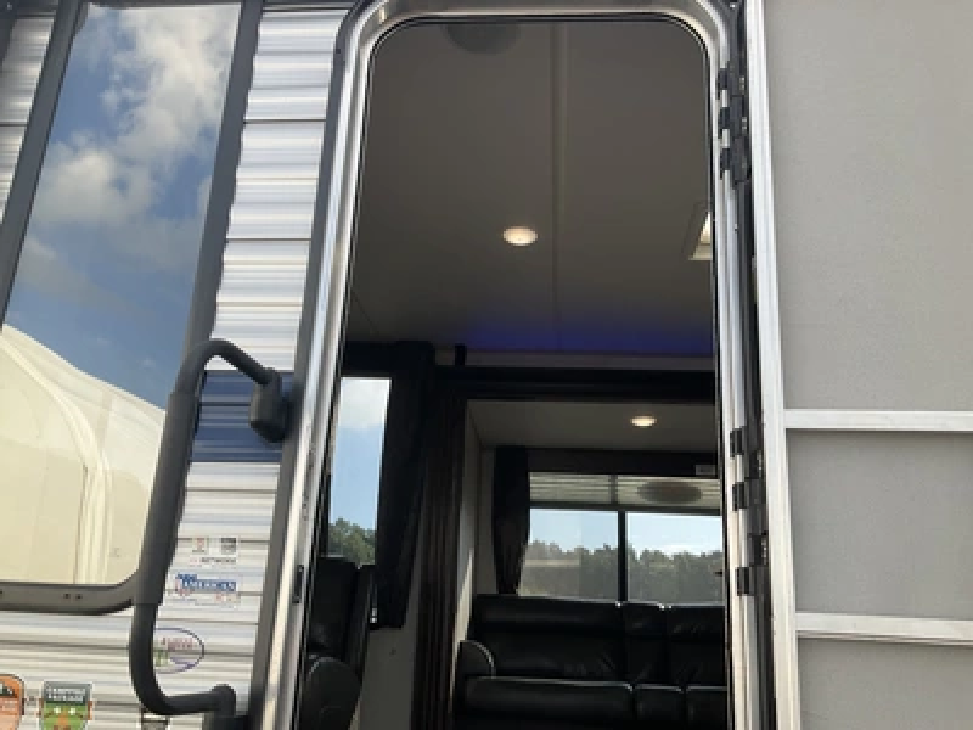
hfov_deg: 61.7
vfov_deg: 48.2
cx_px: 486
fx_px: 815
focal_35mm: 29
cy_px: 365
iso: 25
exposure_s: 1/770
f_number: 1.8
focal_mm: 3
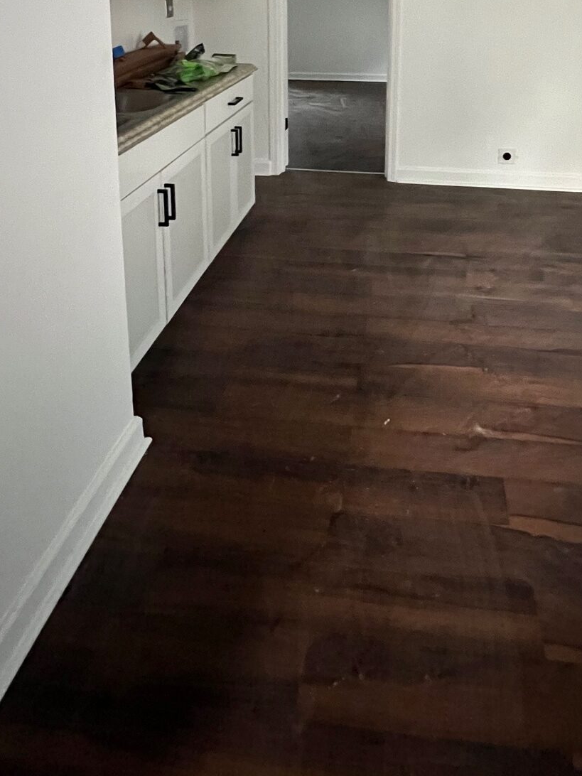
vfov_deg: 60.9
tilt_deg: -9.5
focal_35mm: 24
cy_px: 82
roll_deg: -1.7
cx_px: 372
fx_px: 538
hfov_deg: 56.0
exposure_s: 1/37
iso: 1250
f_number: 1.8
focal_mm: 1.57
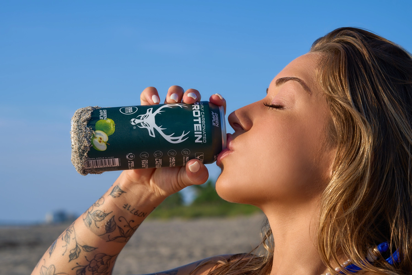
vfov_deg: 16.1
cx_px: 206
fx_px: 973
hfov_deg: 23.9
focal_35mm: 85
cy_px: 138
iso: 100
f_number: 8
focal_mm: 85
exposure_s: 1/200
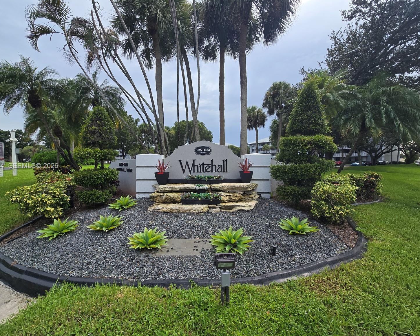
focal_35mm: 14
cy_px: 166
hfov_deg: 100.6
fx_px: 174
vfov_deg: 88.0
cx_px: 200
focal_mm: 2.2
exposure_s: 1/786
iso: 50
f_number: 2.2
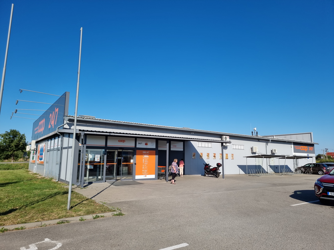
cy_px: 125
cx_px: 167
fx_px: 232
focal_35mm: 24
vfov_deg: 56.8
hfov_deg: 71.6
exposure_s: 1/1205
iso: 50
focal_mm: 6.7
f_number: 1.8
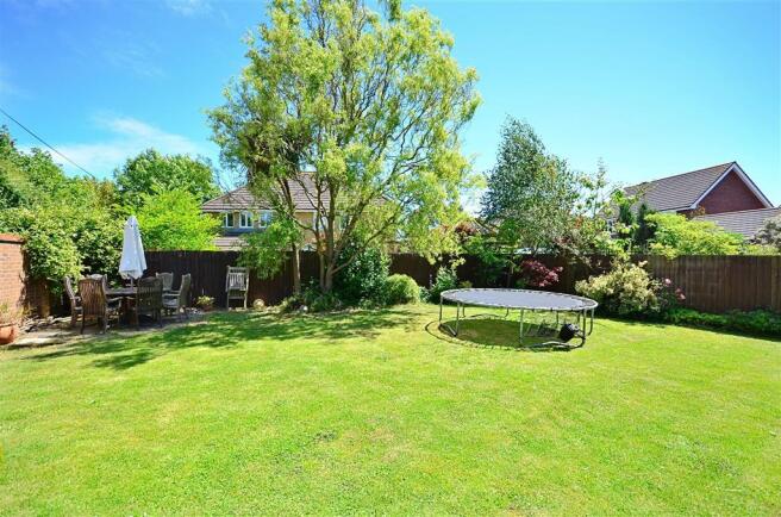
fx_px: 373
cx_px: 390
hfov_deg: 92.6
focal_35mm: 17
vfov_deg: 69.4
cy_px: 258
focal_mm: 11.5
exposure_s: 1/400
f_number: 5.6
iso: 200
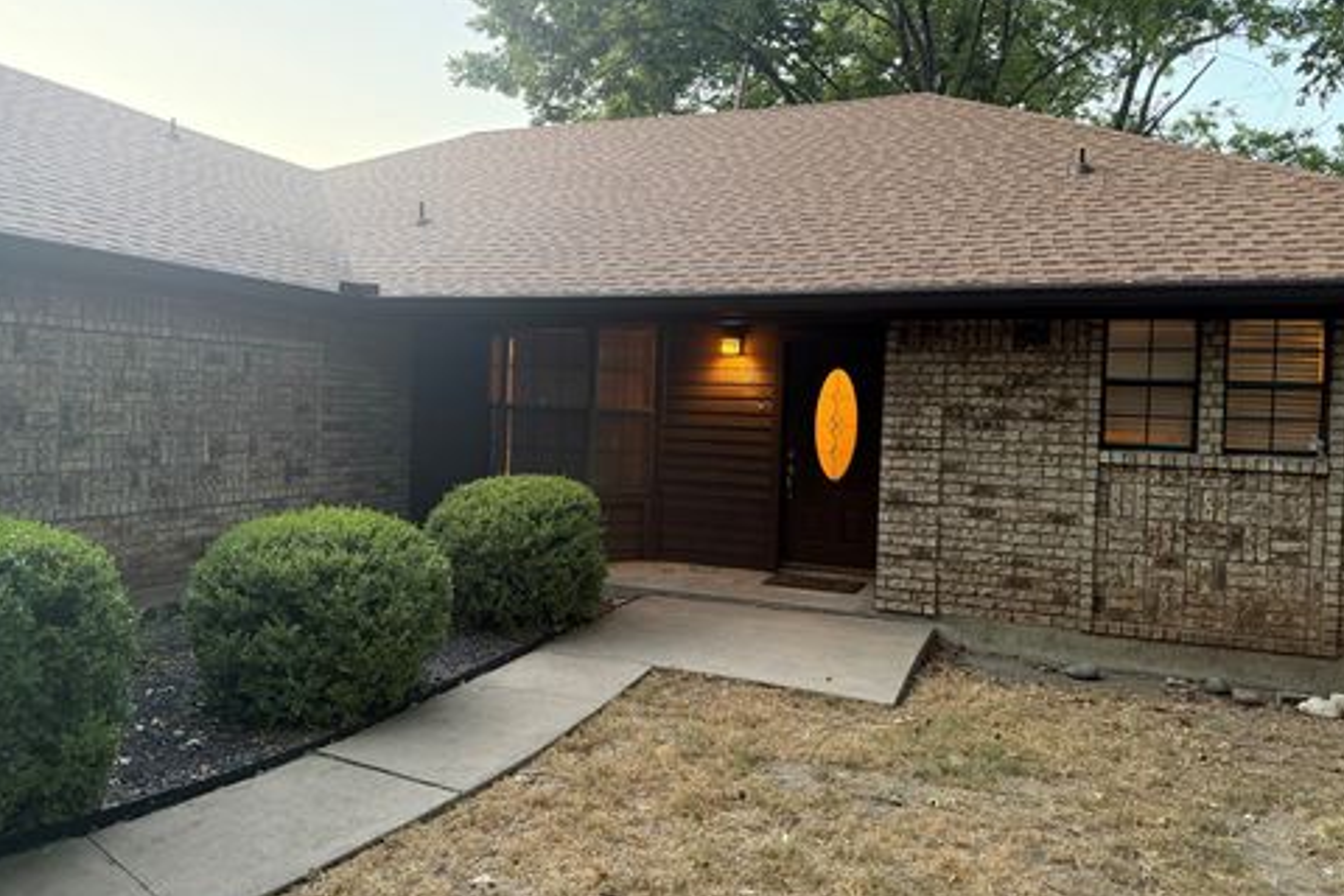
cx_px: 672
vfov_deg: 49.5
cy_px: 419
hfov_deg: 69.4
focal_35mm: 26
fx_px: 971
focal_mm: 6.76
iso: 250
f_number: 1.78
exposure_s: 1/60
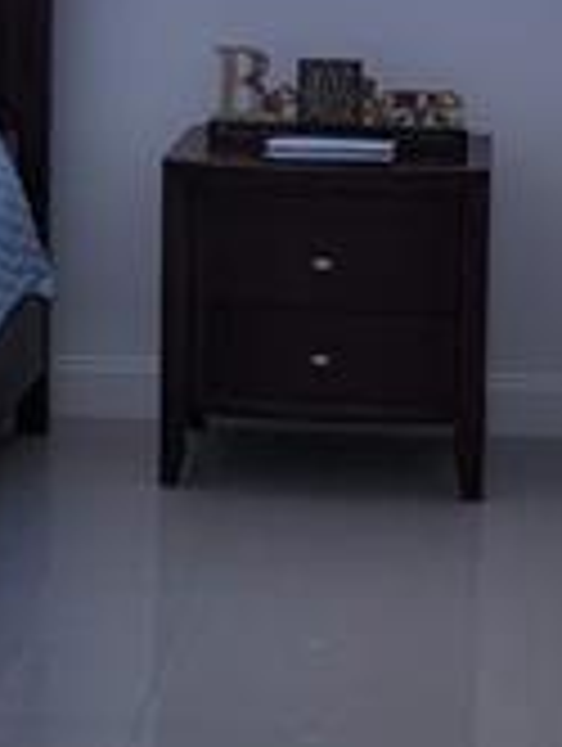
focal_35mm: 111
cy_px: 94
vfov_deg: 17.5
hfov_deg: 13.4
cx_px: 310
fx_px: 2397
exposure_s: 1/120
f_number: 1.8
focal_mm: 6.7
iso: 50
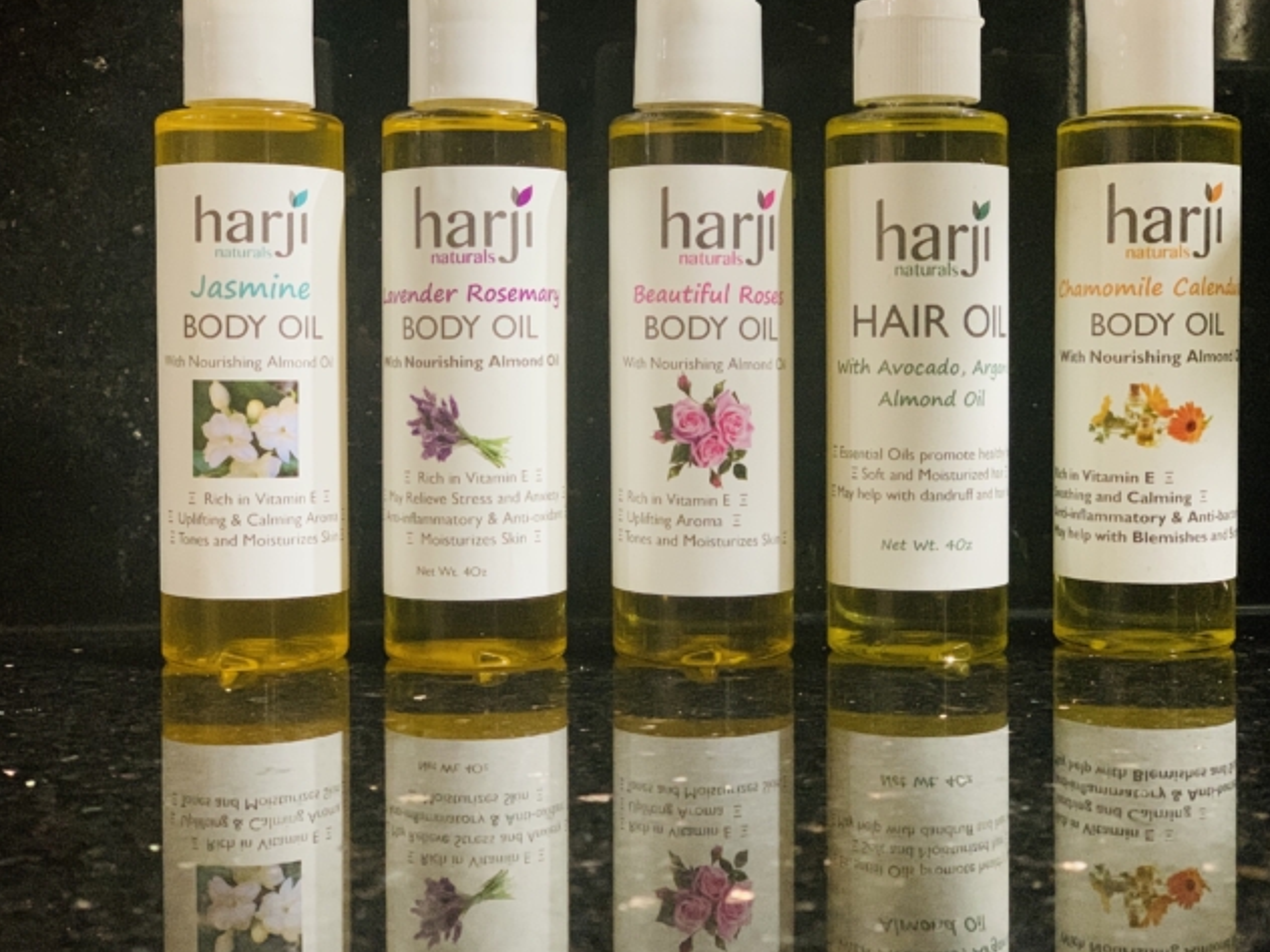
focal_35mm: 58
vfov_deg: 25.2
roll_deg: +0.4
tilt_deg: -1.5
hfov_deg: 33.2
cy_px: 437
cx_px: 676
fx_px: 2128
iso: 400
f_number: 2.4
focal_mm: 6
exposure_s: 1/40
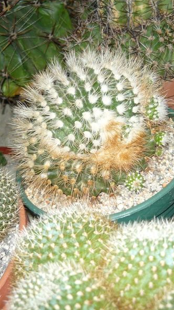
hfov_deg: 24.4
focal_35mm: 49
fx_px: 402
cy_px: 152
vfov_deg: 42.1
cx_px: 92
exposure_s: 1/30
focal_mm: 5.5
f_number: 2.8
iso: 100
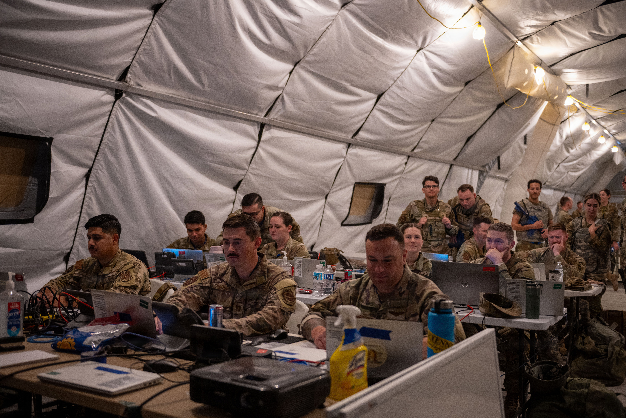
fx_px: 661
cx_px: 313
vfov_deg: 35.1
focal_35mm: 38
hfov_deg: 50.7
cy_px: 209
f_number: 2.8
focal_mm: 38
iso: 1250
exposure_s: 1/125
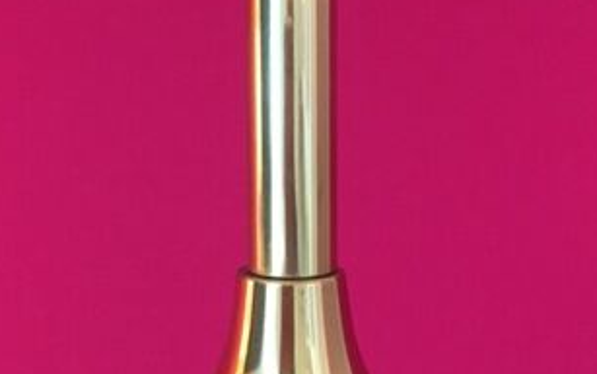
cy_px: 195
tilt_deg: -8.4
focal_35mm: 64
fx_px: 1041
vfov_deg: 20.3
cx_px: 266
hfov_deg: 32.0
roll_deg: +1.5
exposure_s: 1/17
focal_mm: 4.15
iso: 250
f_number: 2.2
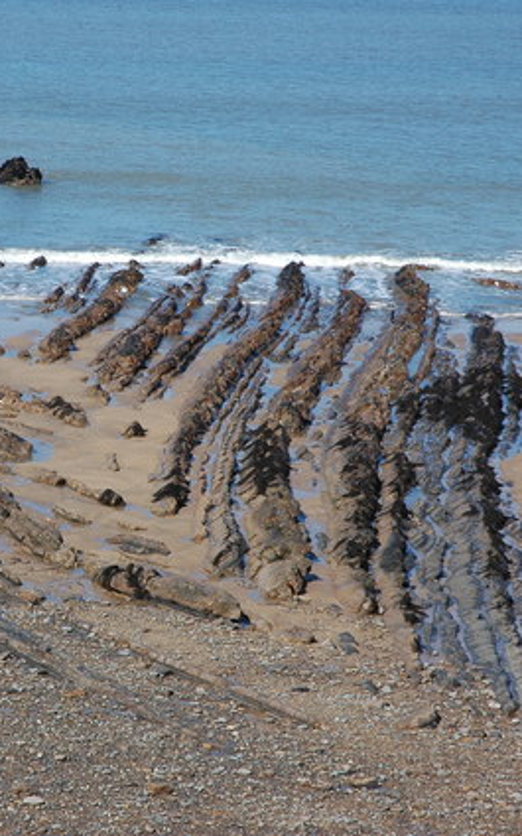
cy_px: 418
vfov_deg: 14.6
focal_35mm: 143
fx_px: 3255
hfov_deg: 9.1
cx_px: 53
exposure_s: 1/250
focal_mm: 62
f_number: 10
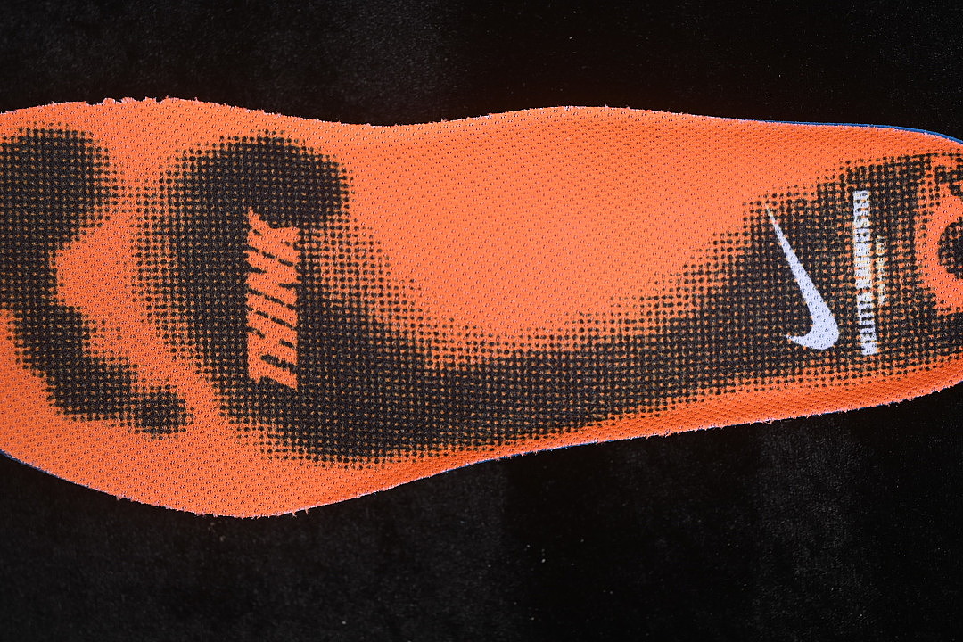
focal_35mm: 75
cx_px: 482
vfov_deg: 18.2
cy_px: 321
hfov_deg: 27.0
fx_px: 2006
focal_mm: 50
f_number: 7.1
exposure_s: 1/80
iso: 160
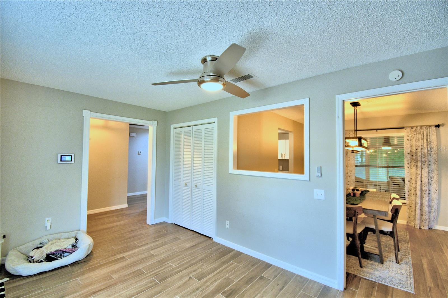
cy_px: 149
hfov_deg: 100.4
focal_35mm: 15
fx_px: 187
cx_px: 224
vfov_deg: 77.3
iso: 400
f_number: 4.5
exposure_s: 1/30
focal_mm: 10
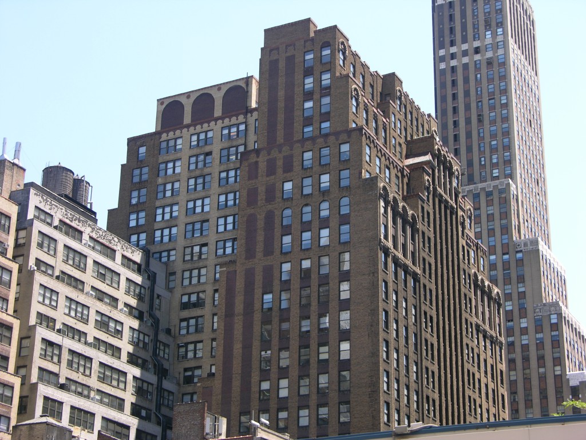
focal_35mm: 70
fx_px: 1185
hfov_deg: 27.8
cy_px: 220
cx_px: 293
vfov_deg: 21.0
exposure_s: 1/141
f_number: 4.2
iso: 50
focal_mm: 17.8
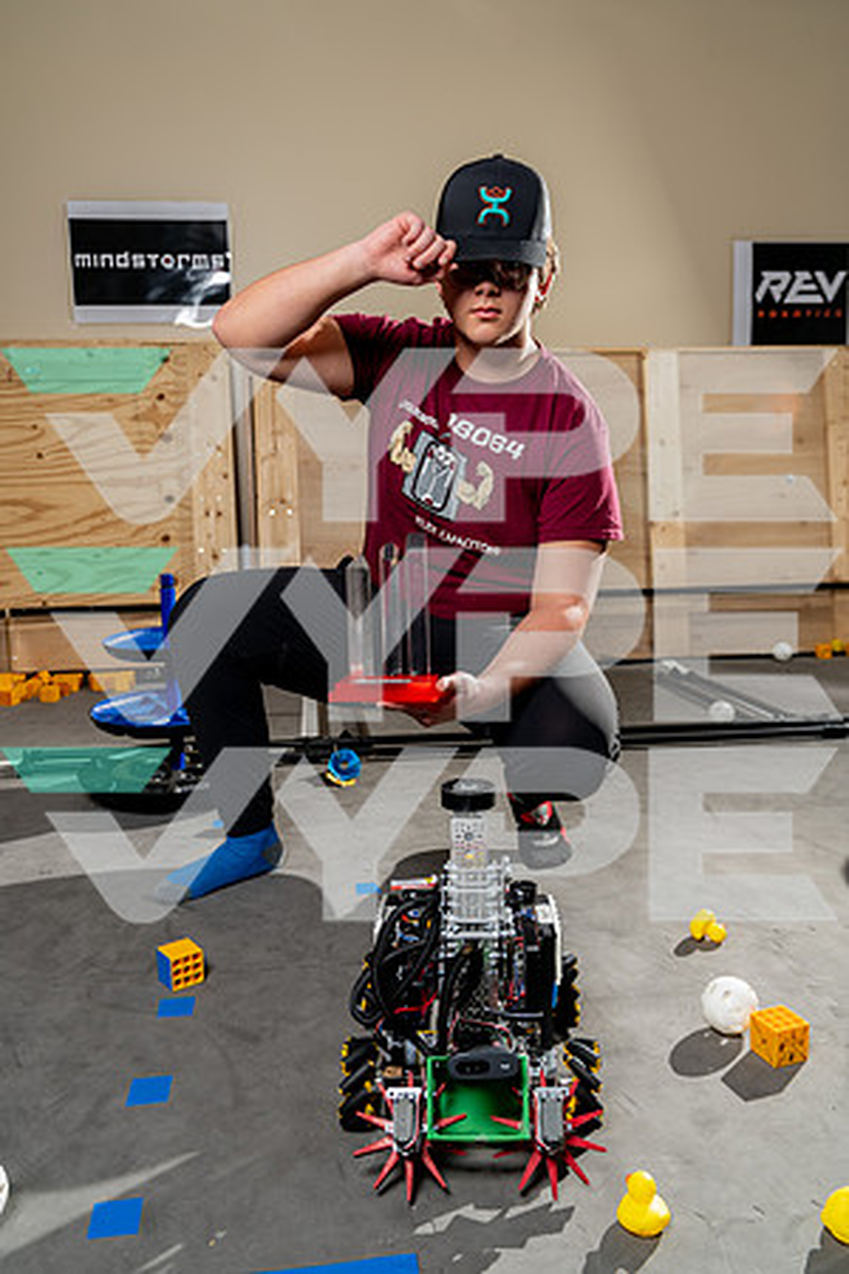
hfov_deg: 45.0
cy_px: 637
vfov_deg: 63.7
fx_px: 1026
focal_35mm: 29
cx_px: 424
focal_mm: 29
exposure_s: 1/250
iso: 100
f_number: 4.5
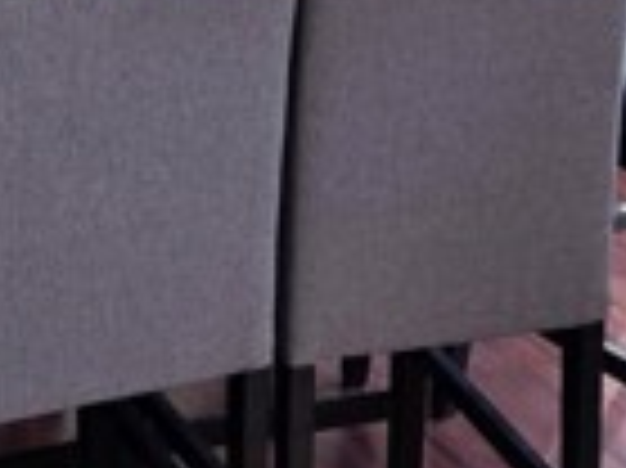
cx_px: 27
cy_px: -346
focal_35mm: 106
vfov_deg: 12.8
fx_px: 1915
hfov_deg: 18.2
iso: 40
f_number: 1.8
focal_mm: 5.4
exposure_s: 1/120
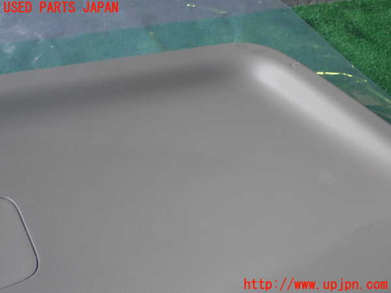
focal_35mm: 54
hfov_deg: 35.5
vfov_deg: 27.0
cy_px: 146
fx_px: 610
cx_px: 196
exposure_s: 1/50
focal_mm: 9.65
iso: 200
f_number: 3.3
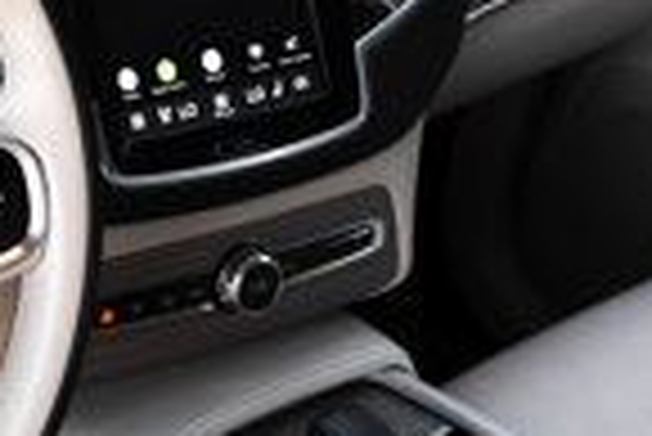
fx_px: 1922
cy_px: 330
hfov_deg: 18.9
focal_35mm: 106
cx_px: 63
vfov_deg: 12.9
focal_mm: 24
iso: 1000
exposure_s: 1/200
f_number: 6.3
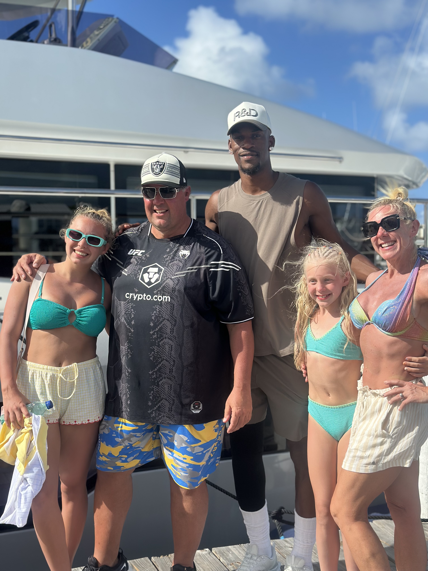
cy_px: 286
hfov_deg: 30.3
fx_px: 791
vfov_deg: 39.7
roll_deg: -1.0
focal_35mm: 48
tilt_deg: -2.1
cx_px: 214
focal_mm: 6.86
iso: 100
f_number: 1.78
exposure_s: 1/5000
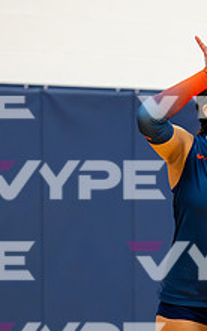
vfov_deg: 4.8
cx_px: 278
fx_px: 3992
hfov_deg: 3.0
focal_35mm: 442
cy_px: 284
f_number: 2.8
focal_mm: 140
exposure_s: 1/800
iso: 5600
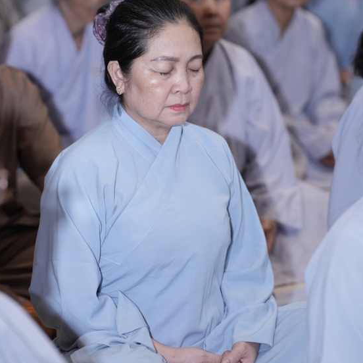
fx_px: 1602
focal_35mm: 135
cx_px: 157
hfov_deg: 12.9
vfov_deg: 12.9
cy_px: 172
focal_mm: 90
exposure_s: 1/160
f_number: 2.8
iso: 1250
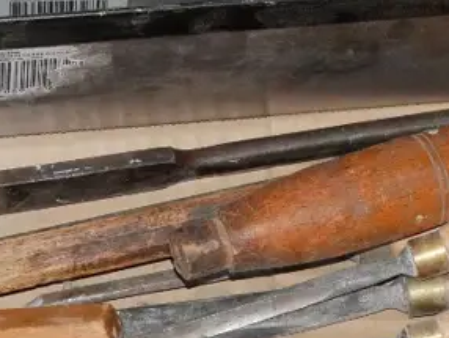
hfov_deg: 8.6
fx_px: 2973
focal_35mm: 229
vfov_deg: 6.5
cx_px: 157
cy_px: 372
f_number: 5.6
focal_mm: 32
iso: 3200
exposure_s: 1/160
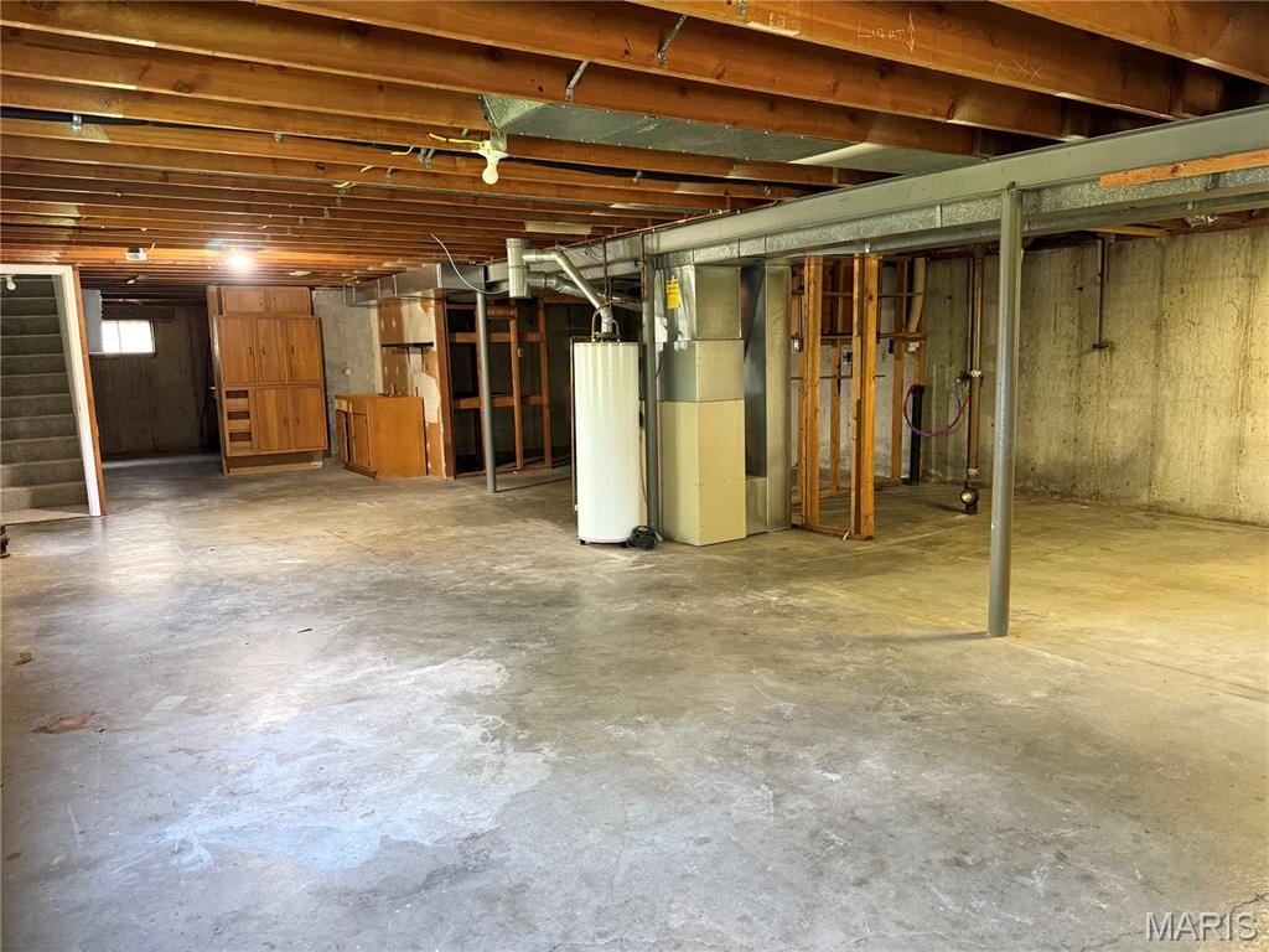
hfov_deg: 71.6
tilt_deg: -8.6
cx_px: 634
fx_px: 880
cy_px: 476
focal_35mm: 24
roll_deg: +1.3
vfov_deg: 56.8
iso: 400
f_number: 1.78
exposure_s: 1/60
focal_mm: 6.76
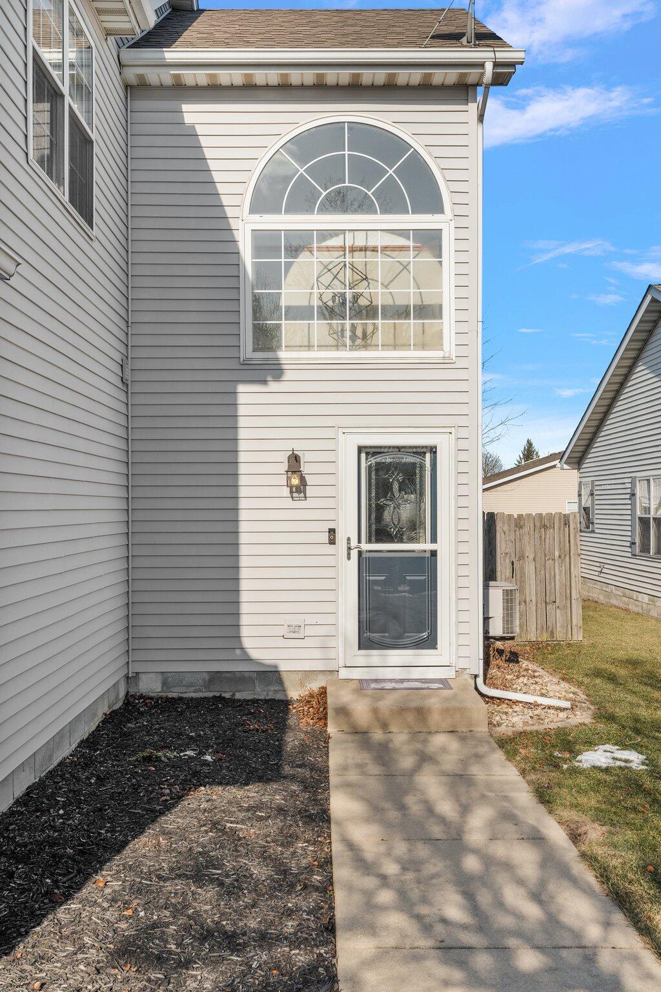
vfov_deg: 53.1
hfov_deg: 36.9
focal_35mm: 36
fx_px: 991
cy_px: 496
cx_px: 330
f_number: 9
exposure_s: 1/125
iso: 200
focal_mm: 24
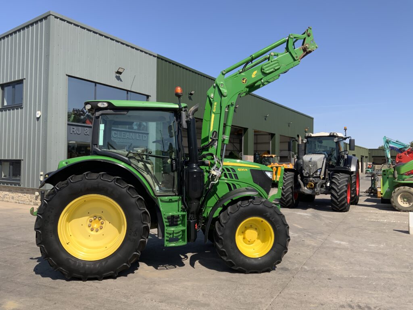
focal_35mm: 29
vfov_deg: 48.2
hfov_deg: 61.7
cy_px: 155
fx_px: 346
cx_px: 206
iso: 16
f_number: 1.8
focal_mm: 3
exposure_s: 1/1534
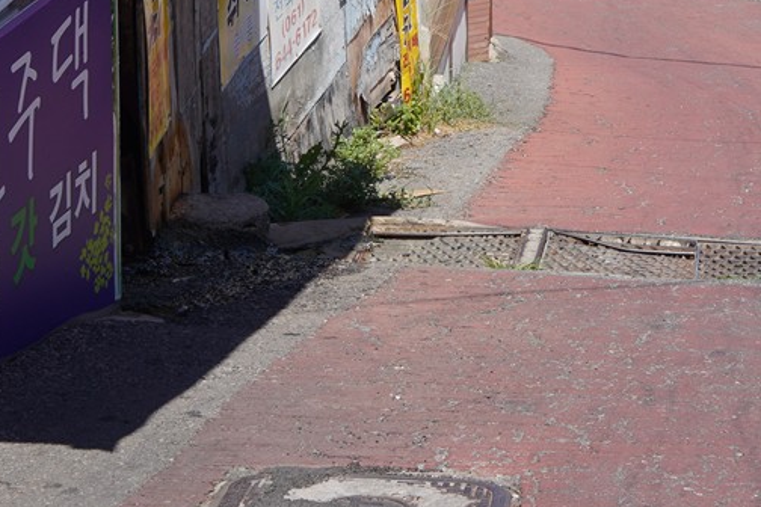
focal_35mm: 139
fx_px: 2938
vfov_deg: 9.5
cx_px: 799
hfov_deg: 14.5
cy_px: -332
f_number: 13
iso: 100
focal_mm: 35
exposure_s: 1/100
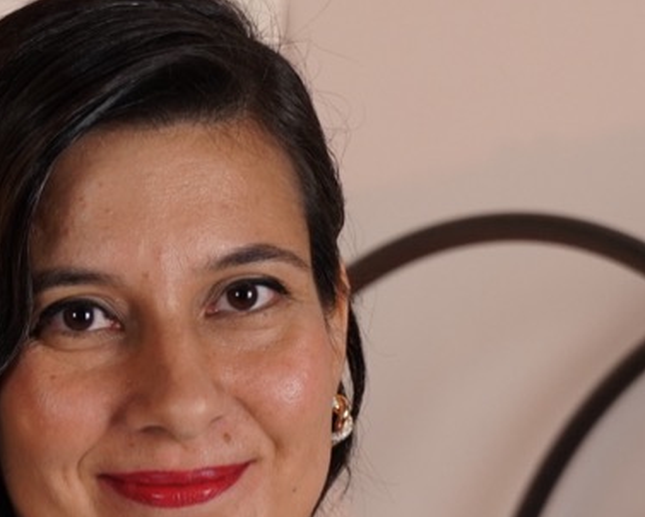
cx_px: 127
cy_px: 758
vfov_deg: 8.0
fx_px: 3636
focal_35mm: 190
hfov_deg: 10.1
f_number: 2.8
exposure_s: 1/50
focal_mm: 31.9
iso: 500
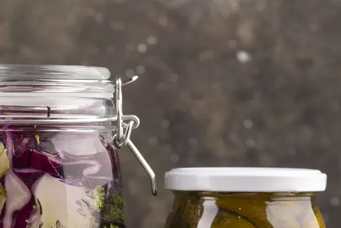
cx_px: 22
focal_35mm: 199
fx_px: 1885
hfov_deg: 10.3
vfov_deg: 6.9
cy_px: 204
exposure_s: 1/125
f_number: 9
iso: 100
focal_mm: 105
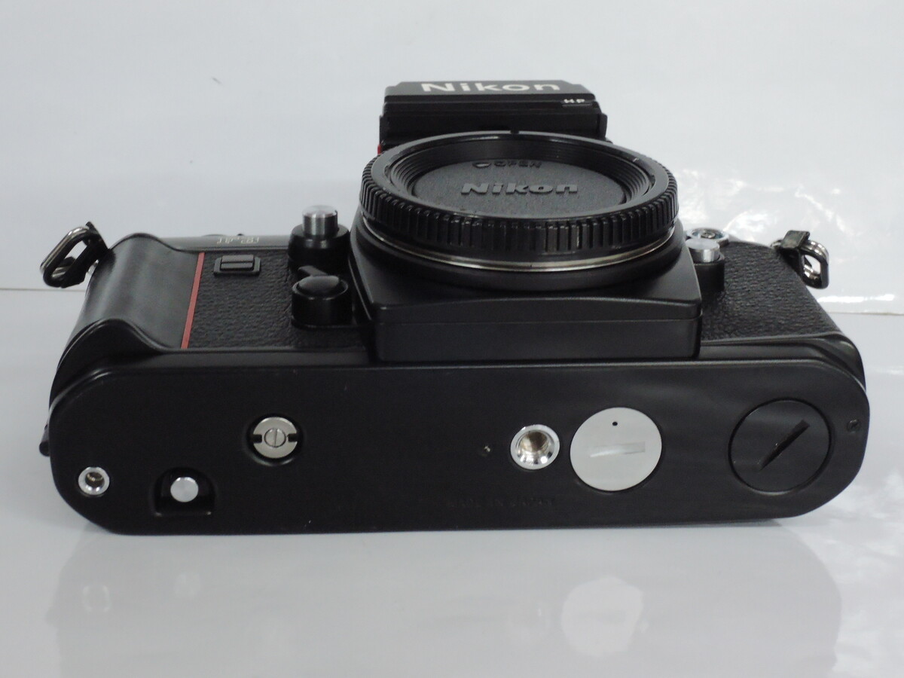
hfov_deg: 32.2
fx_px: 1567
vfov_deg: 24.4
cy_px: 339
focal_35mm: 60
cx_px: 452
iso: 1600
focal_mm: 12.8
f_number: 7.3
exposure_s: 1/50
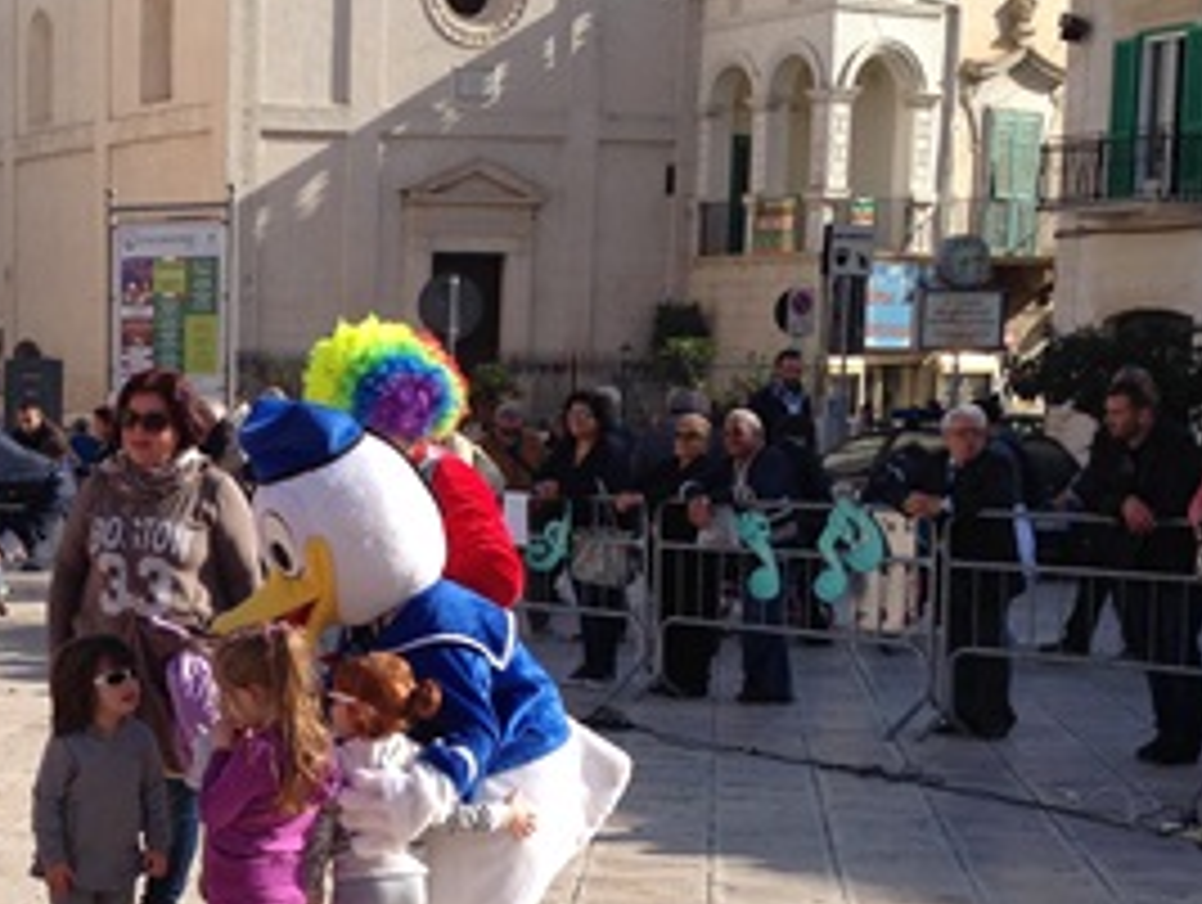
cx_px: 81
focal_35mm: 79
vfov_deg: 18.6
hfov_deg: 23.9
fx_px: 2747
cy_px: 634
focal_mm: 4.12
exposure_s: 1/1178
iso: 50
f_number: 2.4
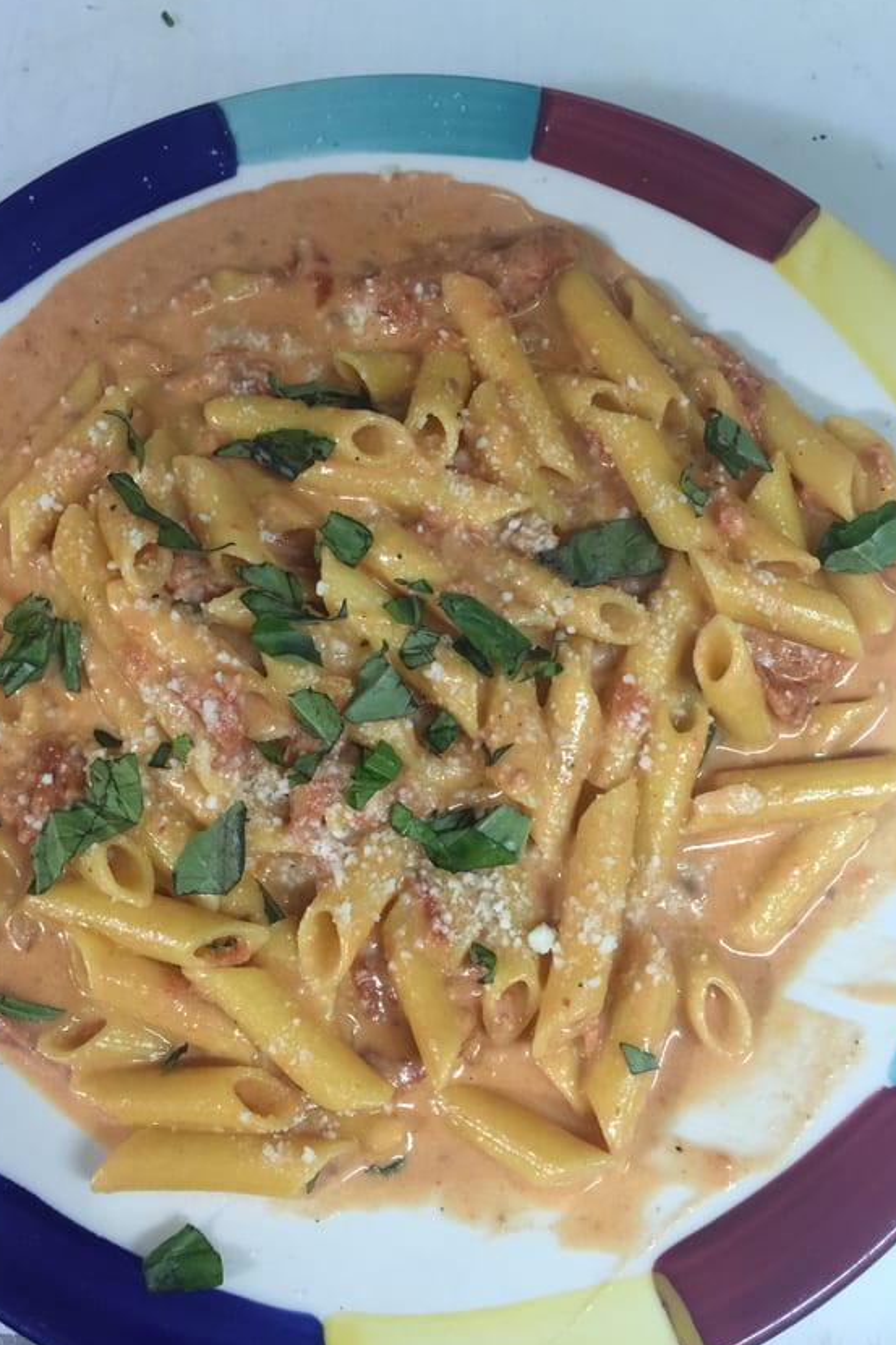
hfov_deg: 42.3
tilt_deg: -75.3
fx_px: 1158
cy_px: 680
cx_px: 418
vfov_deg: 60.3
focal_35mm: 31
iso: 100
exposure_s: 1/10
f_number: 2.2
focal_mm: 4.15
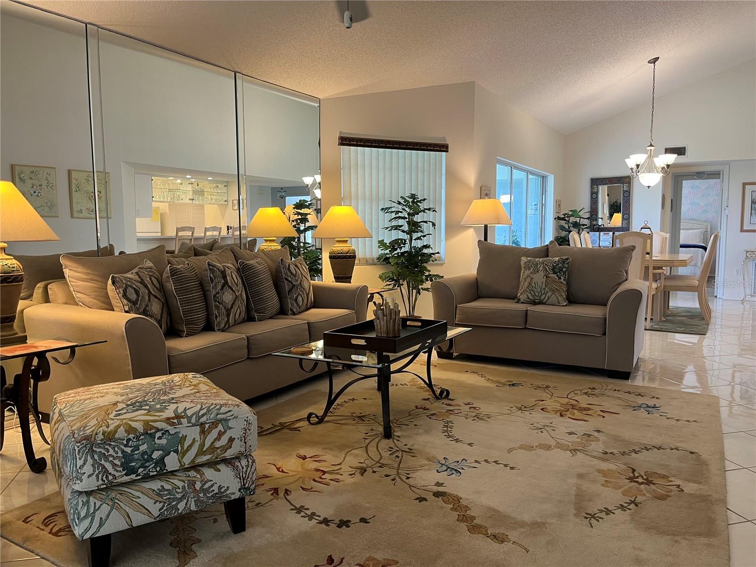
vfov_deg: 53.1
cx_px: 378
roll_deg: +0.0
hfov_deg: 67.3
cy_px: 284
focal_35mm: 26
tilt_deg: -5.5
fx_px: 568
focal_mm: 5.1
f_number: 1.6
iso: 100
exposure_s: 1/60
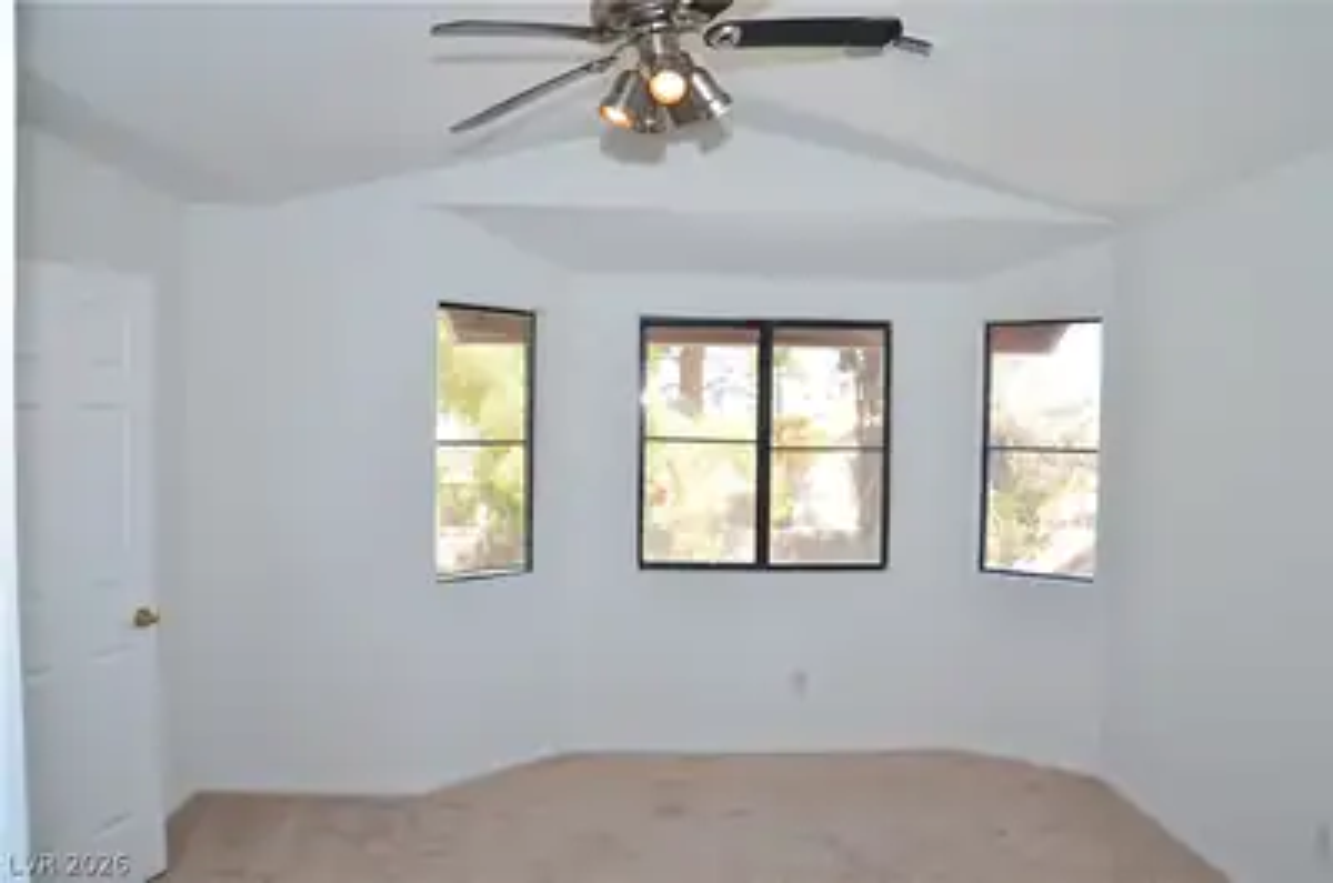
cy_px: 442
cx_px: 666
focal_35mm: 27
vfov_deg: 47.7
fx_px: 998
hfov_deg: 67.5
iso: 400
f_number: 9
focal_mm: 18
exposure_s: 1/40
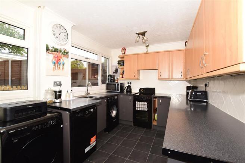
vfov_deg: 77.3
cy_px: 82
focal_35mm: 15
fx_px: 102
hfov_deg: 100.4
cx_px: 122
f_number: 9
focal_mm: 10
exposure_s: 1/200
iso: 400
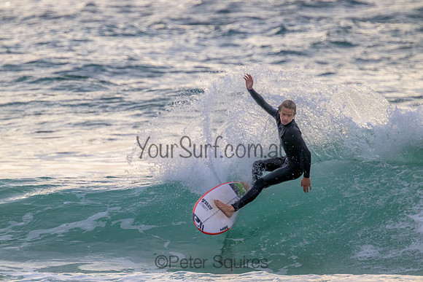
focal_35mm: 800
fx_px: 9402
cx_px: 212
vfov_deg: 1.7
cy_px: 141
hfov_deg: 2.6
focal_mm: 800
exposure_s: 1/2000
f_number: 11
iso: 4500
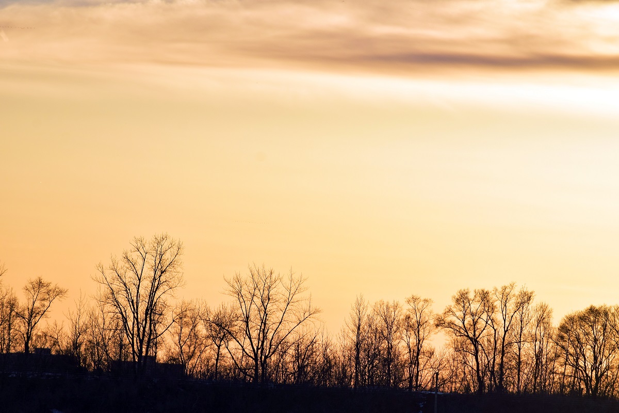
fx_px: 4771
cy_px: 206
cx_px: 310
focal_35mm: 278
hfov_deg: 7.4
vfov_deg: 5.0
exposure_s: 1/640
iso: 200
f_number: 11
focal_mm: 185
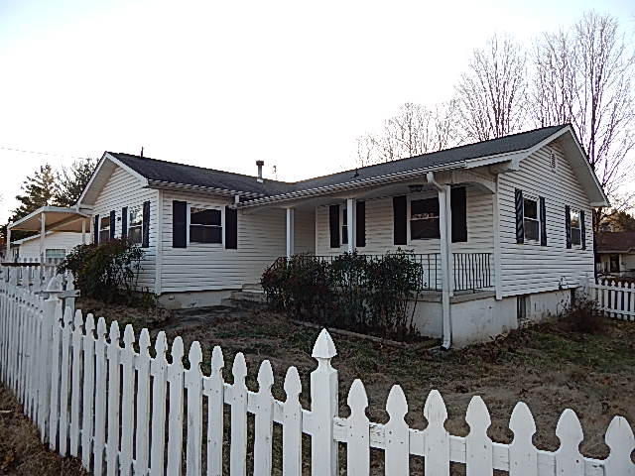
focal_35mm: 23
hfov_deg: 73.9
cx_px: 318
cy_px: 238
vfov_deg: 58.9
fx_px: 422
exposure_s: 1/250
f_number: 3
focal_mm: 4
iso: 125
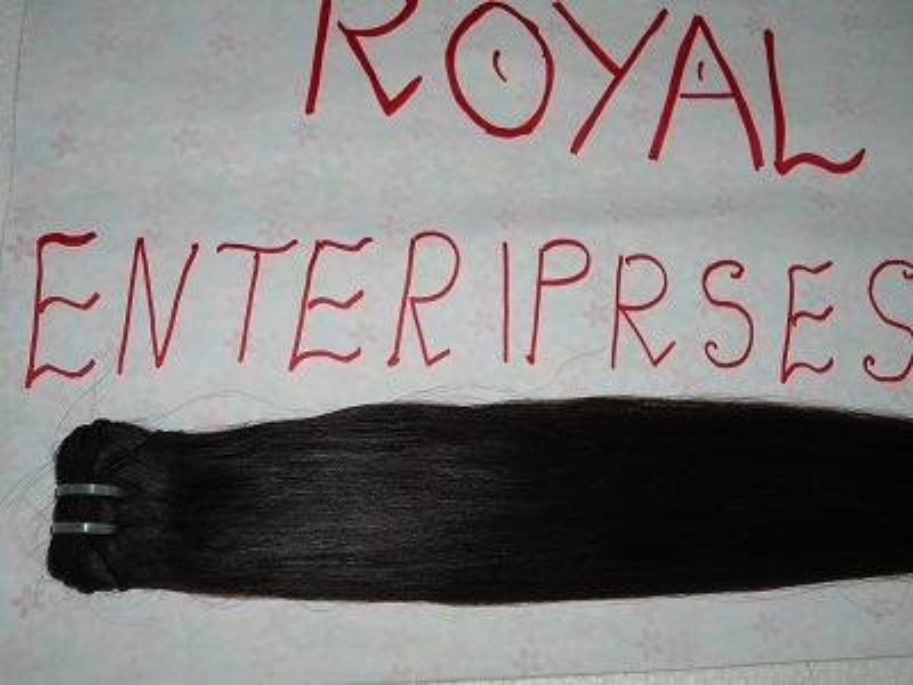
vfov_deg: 38.7
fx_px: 976
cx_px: 456
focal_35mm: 37
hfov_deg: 50.1
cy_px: 342
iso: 80
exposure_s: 1/40
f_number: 3.2
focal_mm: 6.7
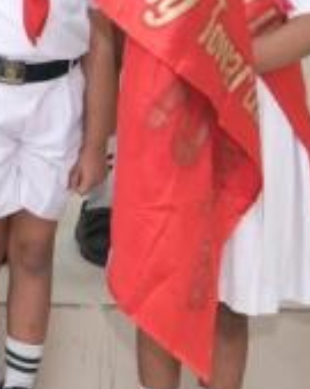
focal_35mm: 148
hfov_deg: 9.4
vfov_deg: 12.7
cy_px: -79
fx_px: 1699
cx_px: -397
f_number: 3.5
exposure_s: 1/125
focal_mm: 17
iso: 1000
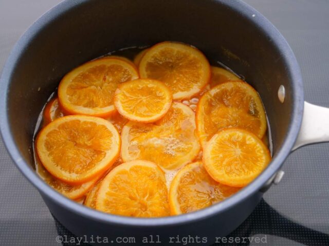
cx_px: 164
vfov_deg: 30.3
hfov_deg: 39.7
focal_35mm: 48
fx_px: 456
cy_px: 123
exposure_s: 1/60
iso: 1250
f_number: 3.5
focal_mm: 24
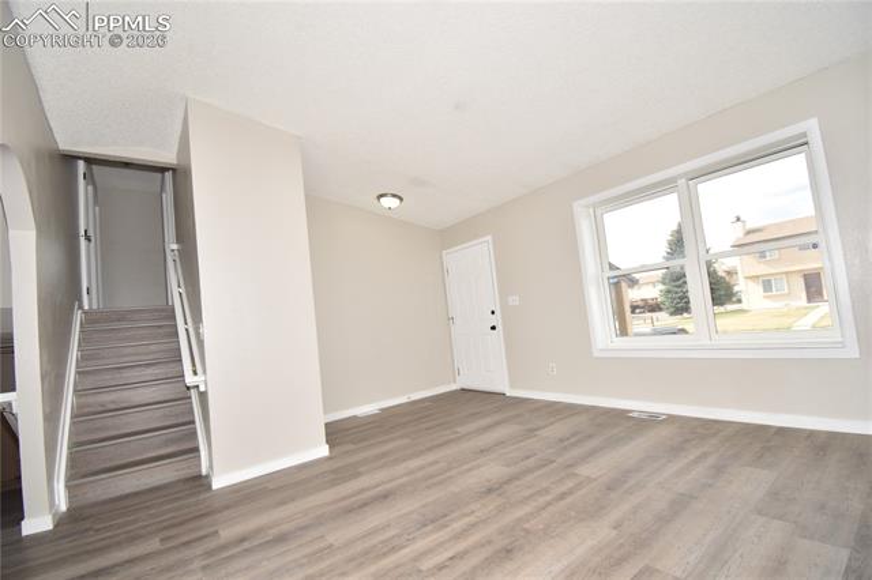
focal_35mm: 15
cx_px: 436
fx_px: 363
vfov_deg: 77.3
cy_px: 290
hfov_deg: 100.4
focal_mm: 10
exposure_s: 1/60
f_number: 4.5
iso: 100
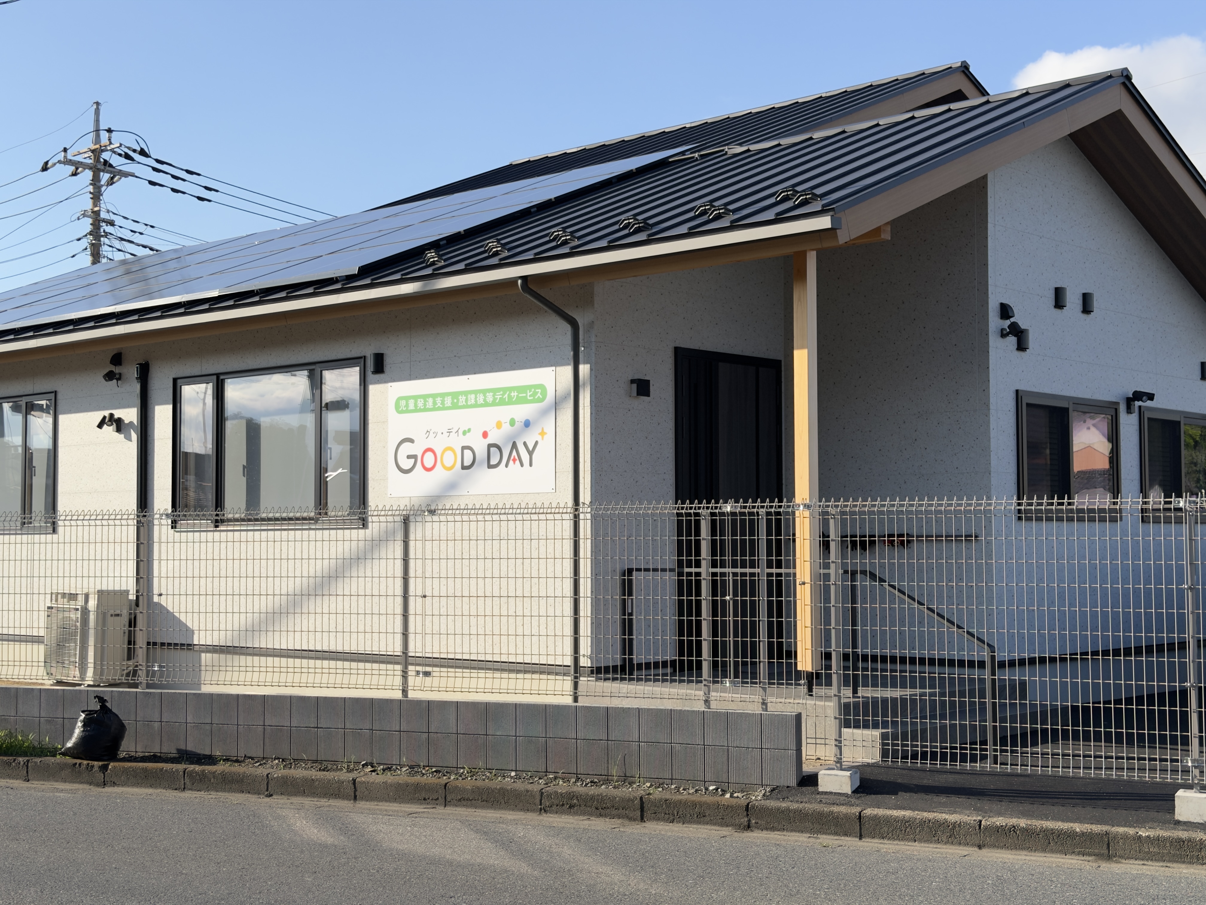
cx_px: 603
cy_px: 452
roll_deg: +0.6
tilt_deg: +2.4
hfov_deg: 39.7
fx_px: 1672
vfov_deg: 30.3
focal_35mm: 48
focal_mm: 6.76
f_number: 1.78
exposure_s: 1/3534
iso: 64
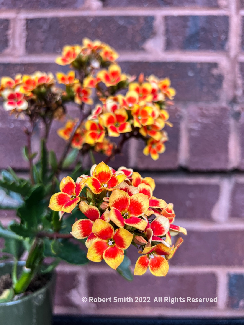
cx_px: 122
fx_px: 244
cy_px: 162
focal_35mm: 26
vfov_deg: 67.3
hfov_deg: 53.1
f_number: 1.5
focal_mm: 5.7
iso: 50
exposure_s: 1/500
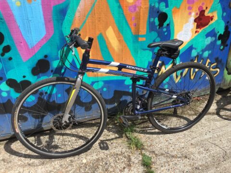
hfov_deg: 58.4
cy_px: 86
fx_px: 207
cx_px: 116
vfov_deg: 45.4
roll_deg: -2.6
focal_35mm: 31
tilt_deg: -28.8
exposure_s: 1/947
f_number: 2.4
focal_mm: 3.3
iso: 25
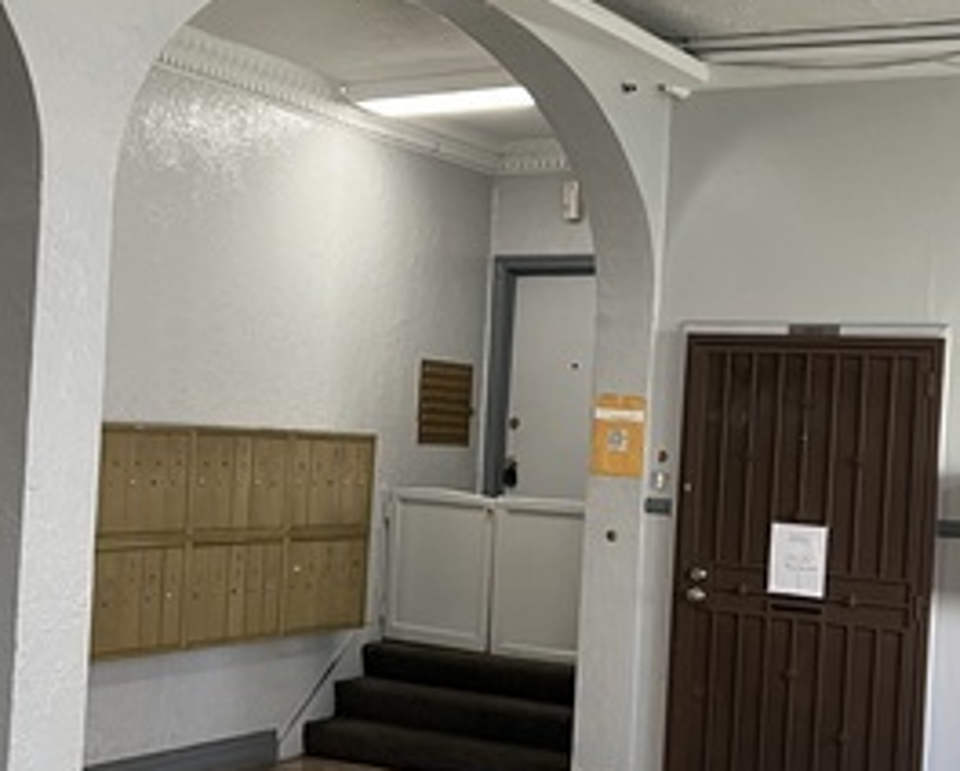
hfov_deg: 29.1
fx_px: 1821
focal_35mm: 64
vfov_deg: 23.9
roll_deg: -3.3
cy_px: 440
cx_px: 256
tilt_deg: -0.5
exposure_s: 1/60
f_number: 1.5
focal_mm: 5.7
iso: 125
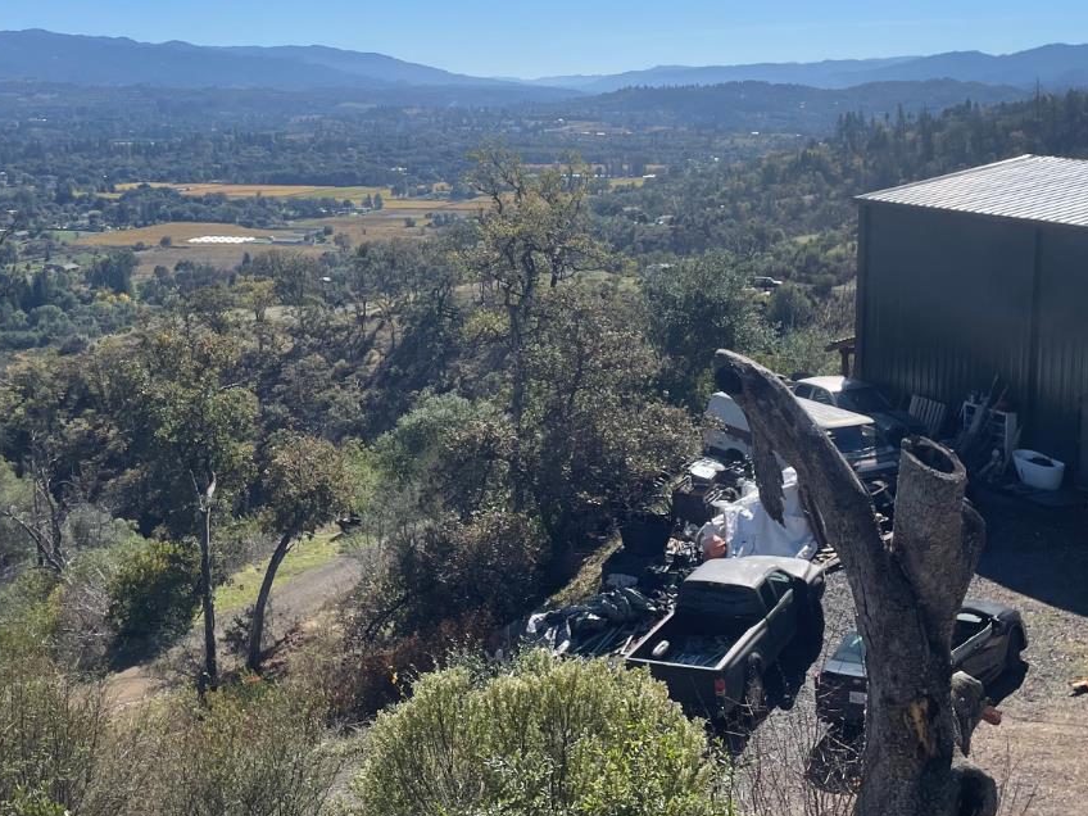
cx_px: 538
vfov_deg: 31.2
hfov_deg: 41.2
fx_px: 1446
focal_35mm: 46
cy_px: 248
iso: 32
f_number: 1.6
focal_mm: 4.2
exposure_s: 1/5556
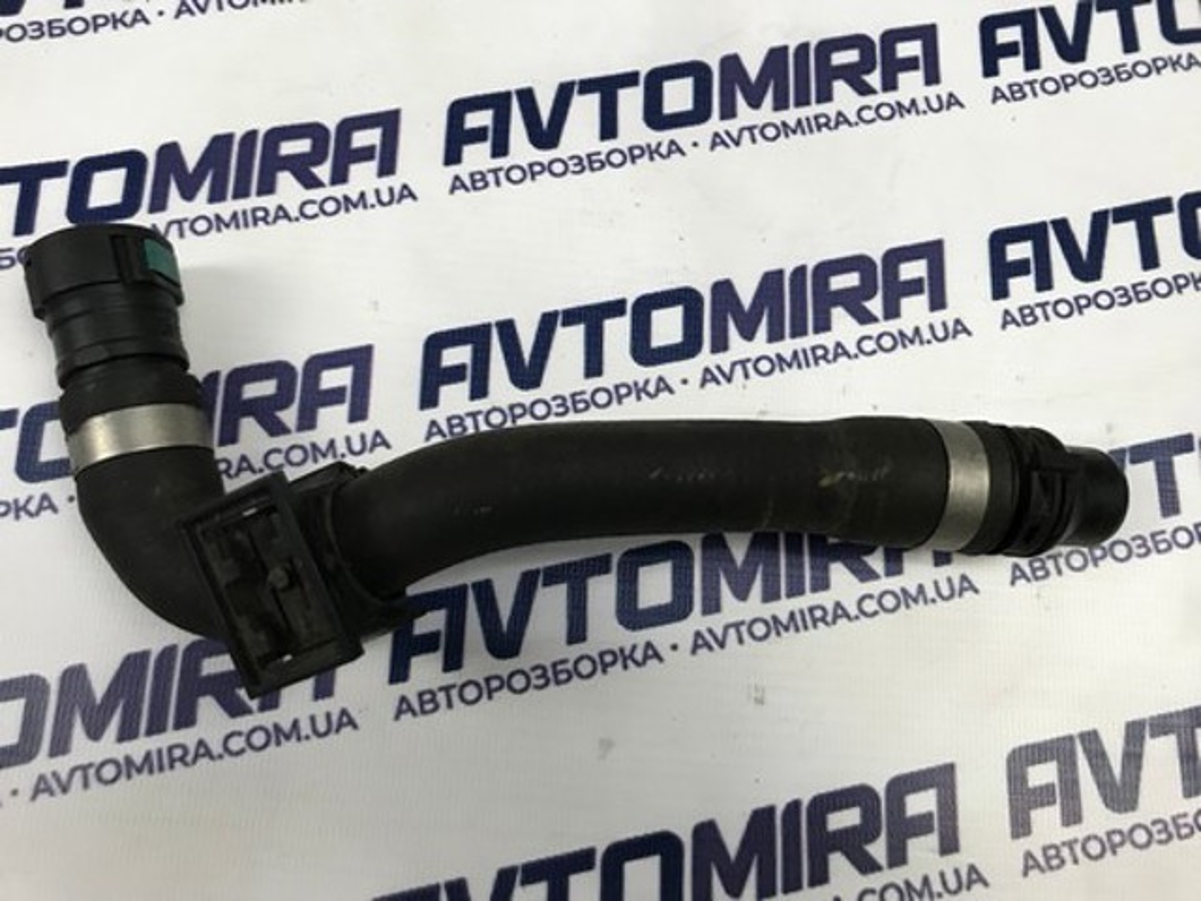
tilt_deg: -76.2
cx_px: 600
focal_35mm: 28
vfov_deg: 49.7
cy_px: 450
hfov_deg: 63.4
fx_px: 971
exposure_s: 1/33
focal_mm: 3.99
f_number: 1.8
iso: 40
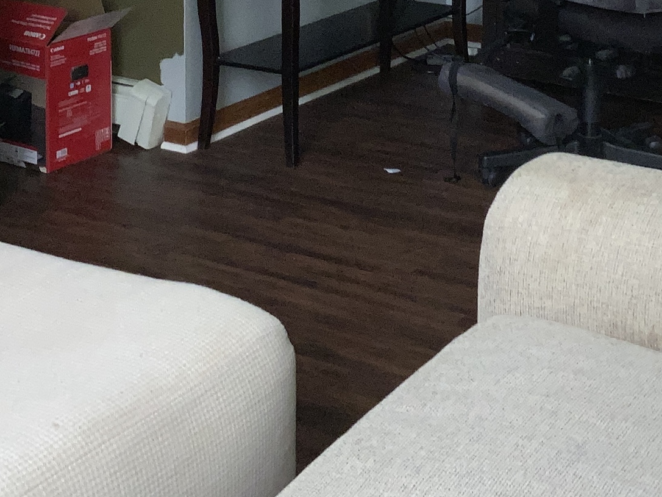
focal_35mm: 82
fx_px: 1569
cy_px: -127
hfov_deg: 23.8
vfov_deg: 17.1
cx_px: 340
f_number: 1.8
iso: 50
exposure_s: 1/50
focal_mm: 3
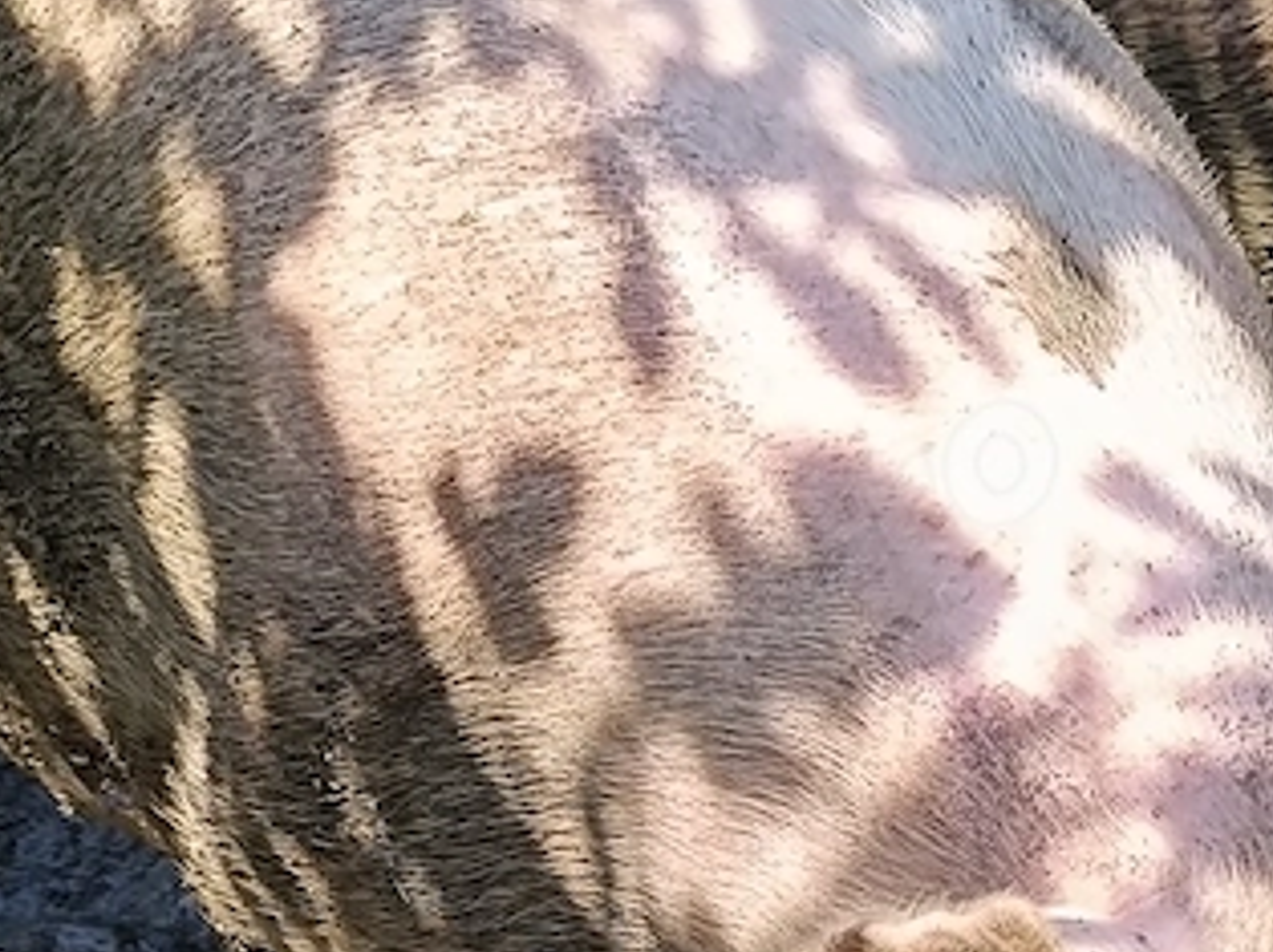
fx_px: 3748
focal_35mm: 102
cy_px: 944
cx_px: 1095
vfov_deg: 14.3
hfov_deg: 19.0
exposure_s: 1/148
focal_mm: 6.14
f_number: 1.65
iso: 50
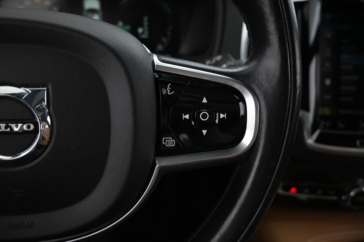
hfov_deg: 73.7
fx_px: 243
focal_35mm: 24
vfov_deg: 53.1
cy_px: 121
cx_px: 182
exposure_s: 1/25
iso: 2500
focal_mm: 16
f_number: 3.5
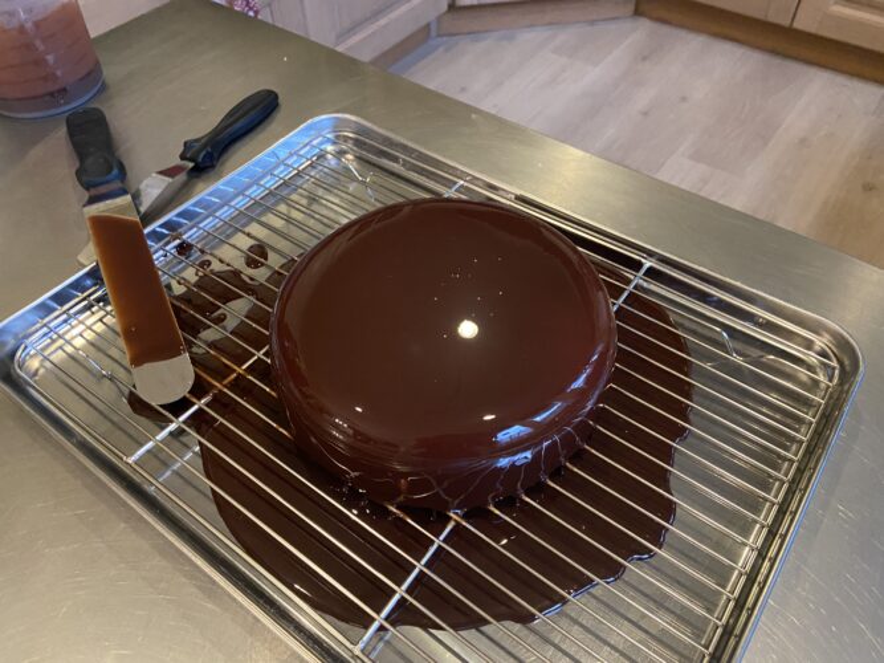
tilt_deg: -51.7
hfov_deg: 67.3
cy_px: 332
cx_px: 442
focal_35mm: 26
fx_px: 664
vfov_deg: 53.0
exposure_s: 1/33
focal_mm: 4.25
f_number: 1.8
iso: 640
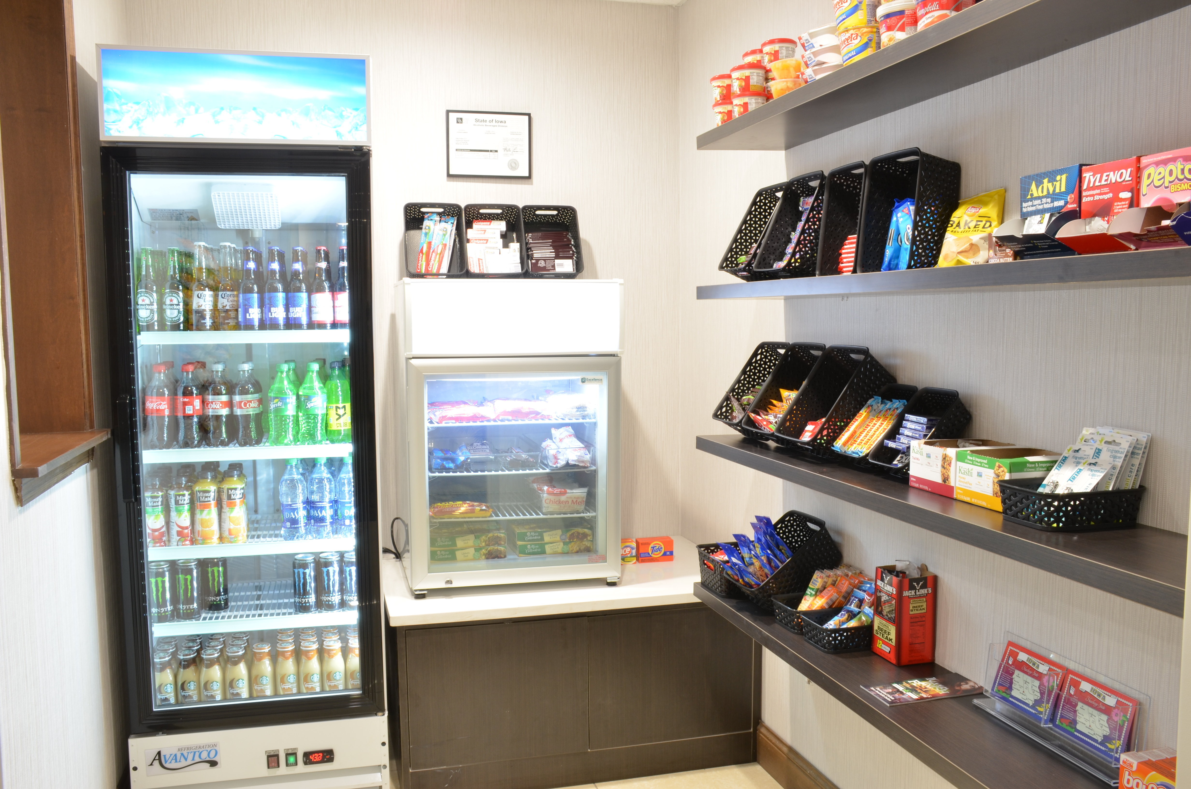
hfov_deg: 62.0
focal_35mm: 30
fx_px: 990
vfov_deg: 43.4
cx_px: 596
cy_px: 394
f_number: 16
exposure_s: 3
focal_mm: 20
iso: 200
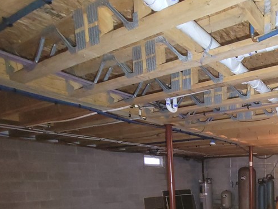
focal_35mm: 27
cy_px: 210
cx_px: 263
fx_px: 217
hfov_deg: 54.4
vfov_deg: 43.8
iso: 640
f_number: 2.2
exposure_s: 1/24
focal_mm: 2.2
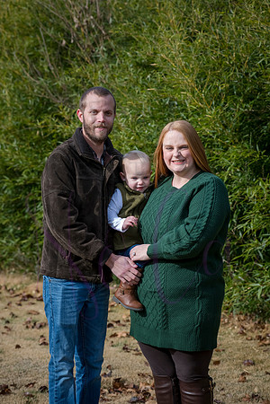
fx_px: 1125
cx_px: 135
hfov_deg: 13.7
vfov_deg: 20.4
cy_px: 202
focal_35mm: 100
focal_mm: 100
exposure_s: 1/1000
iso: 400
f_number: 6.3
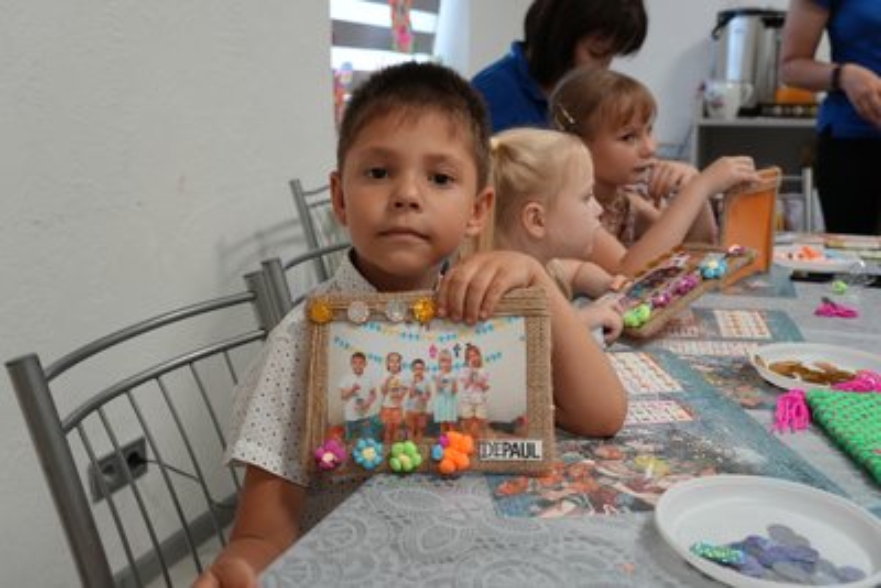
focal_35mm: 37
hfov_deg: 51.9
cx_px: 440
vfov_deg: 36.0
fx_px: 906
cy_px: 294
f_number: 4
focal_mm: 37
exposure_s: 1/160
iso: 2000
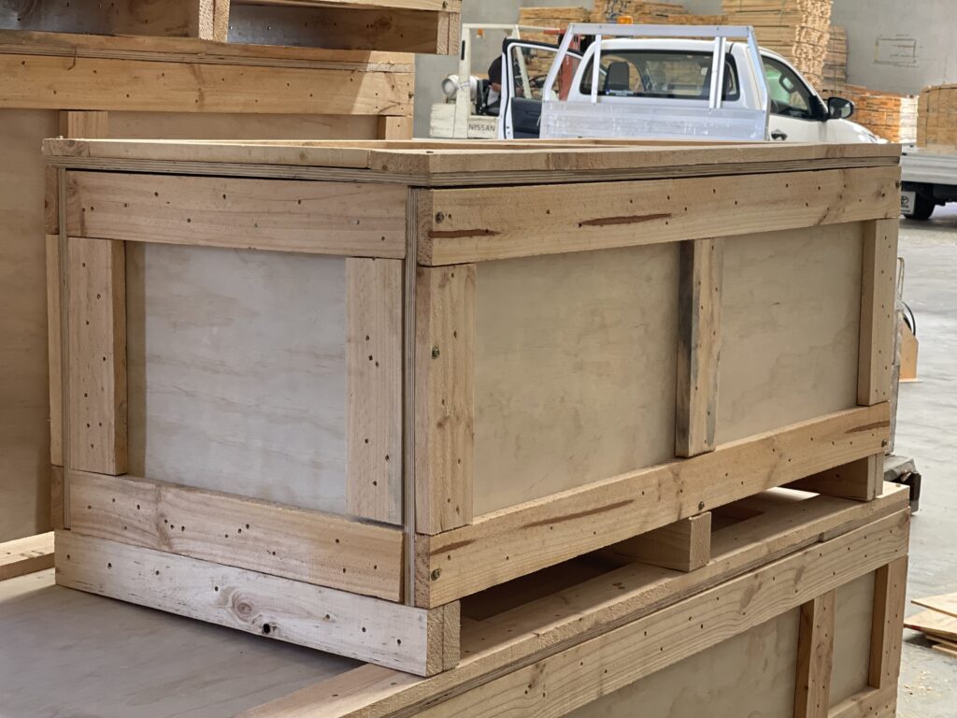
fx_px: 1769
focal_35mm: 64
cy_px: 359
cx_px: 478
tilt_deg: -9.3
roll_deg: -2.7
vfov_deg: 22.9
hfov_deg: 30.3
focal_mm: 7.5
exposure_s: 1/121
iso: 125
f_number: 2.2
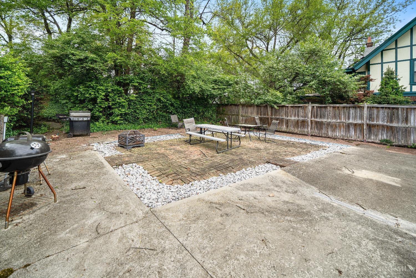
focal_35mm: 12
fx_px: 139
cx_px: 208
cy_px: 139
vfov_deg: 90.0
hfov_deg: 112.6
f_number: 4
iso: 200
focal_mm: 12
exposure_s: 1/320
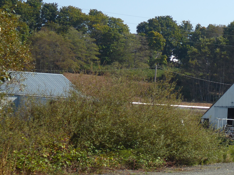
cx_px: 237
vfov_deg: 9.9
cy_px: 89
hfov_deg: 13.0
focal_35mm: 150
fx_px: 1014
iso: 80
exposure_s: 1/400
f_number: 4.4
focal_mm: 11.7
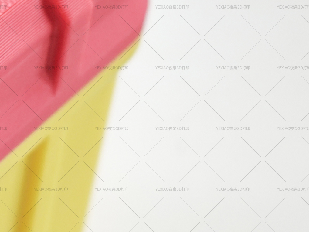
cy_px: 98
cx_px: -101
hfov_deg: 10.4
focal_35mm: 185
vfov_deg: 8.0
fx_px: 1652
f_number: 1.6
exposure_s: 1/188
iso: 50
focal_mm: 6.55
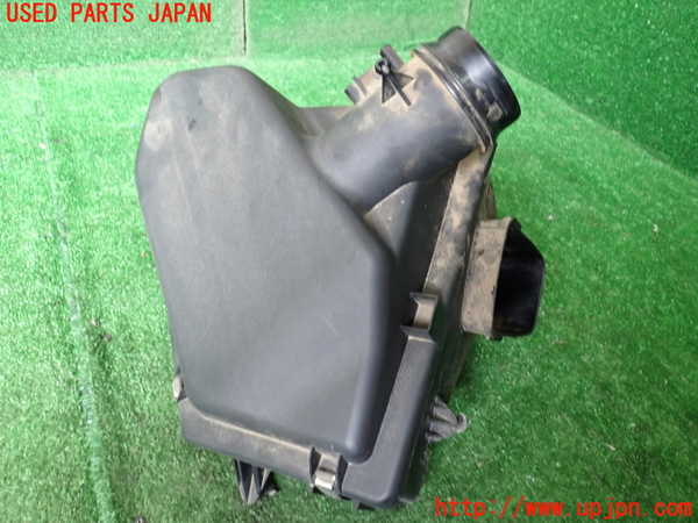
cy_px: 262
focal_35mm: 30
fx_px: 605
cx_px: 349
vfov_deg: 46.8
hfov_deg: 60.0
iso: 320
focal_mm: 5.4
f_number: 2.3
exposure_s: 1/50
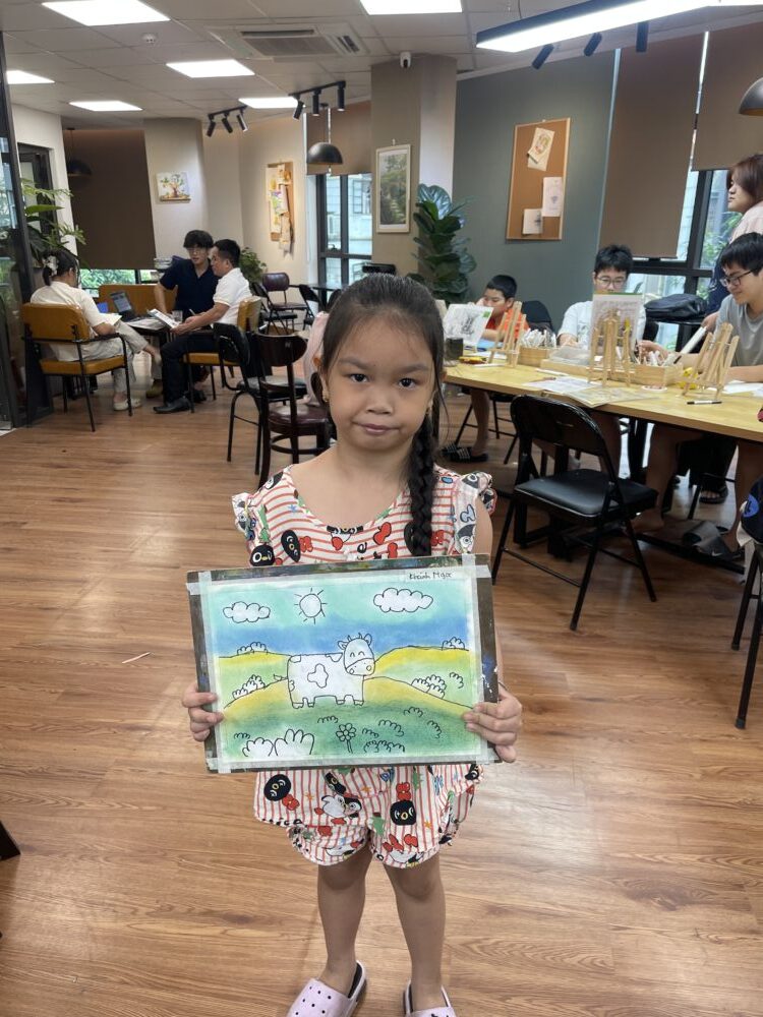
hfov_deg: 54.9
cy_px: 508
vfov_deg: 69.4
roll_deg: +0.1
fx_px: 735
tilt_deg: -20.8
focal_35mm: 25
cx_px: 382
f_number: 1.6
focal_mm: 5.1
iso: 100
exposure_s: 1/121
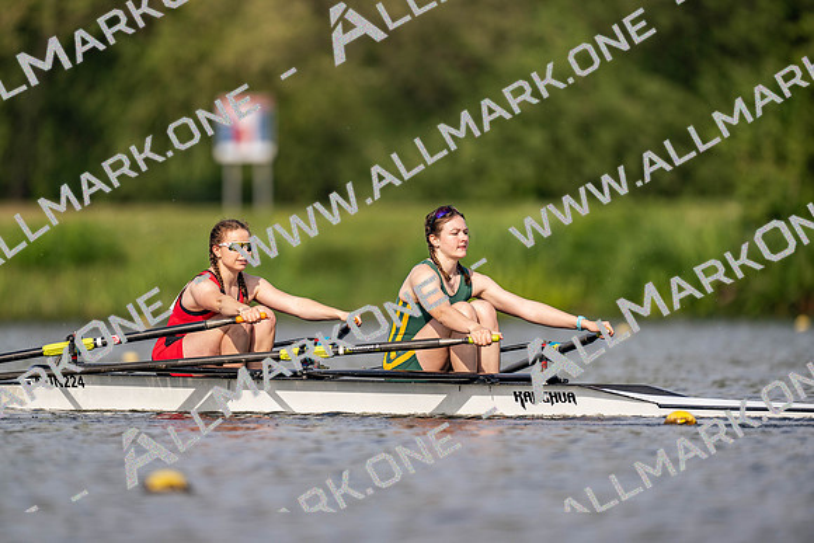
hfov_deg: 3.4
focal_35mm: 600
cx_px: 407
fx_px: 13569
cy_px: 272
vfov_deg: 2.3
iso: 280
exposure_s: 1/2500
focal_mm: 600
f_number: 4
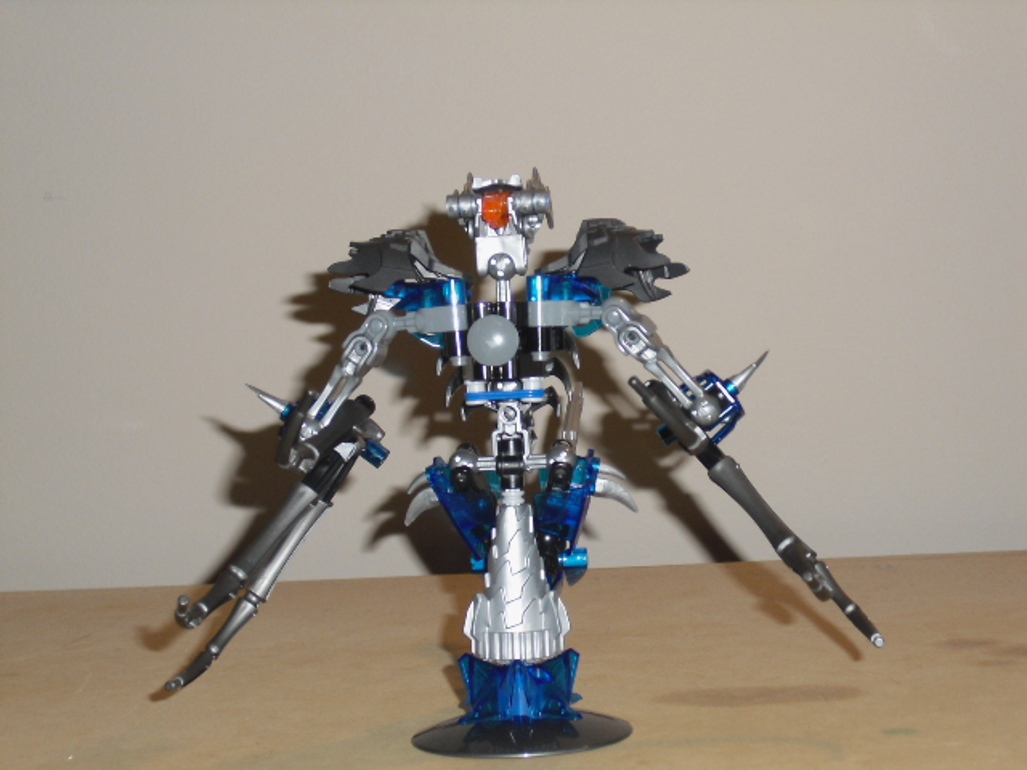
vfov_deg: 20.2
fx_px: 2166
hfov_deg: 26.7
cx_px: 514
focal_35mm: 73
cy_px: 385
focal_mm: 13.1
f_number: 4.6
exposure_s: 1/60
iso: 200
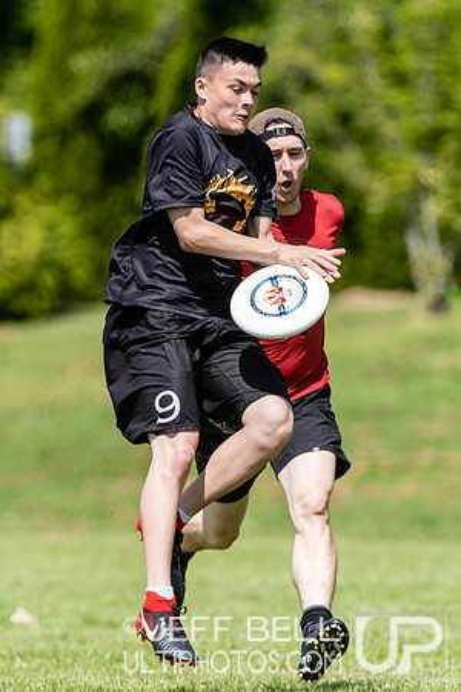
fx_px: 14261
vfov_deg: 2.8
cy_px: 346
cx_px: 151
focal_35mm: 743
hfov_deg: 1.9
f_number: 4
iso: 280
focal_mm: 330
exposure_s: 1/2000
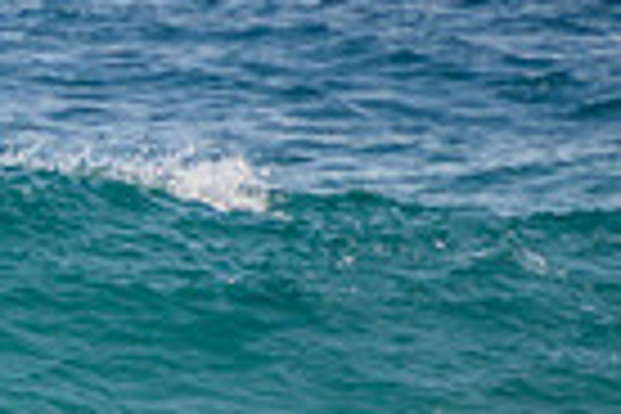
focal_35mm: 2313
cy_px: 323
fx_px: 39896
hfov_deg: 0.9
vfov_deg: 0.6
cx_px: -541
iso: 320
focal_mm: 400
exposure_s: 1/2000
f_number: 5.6
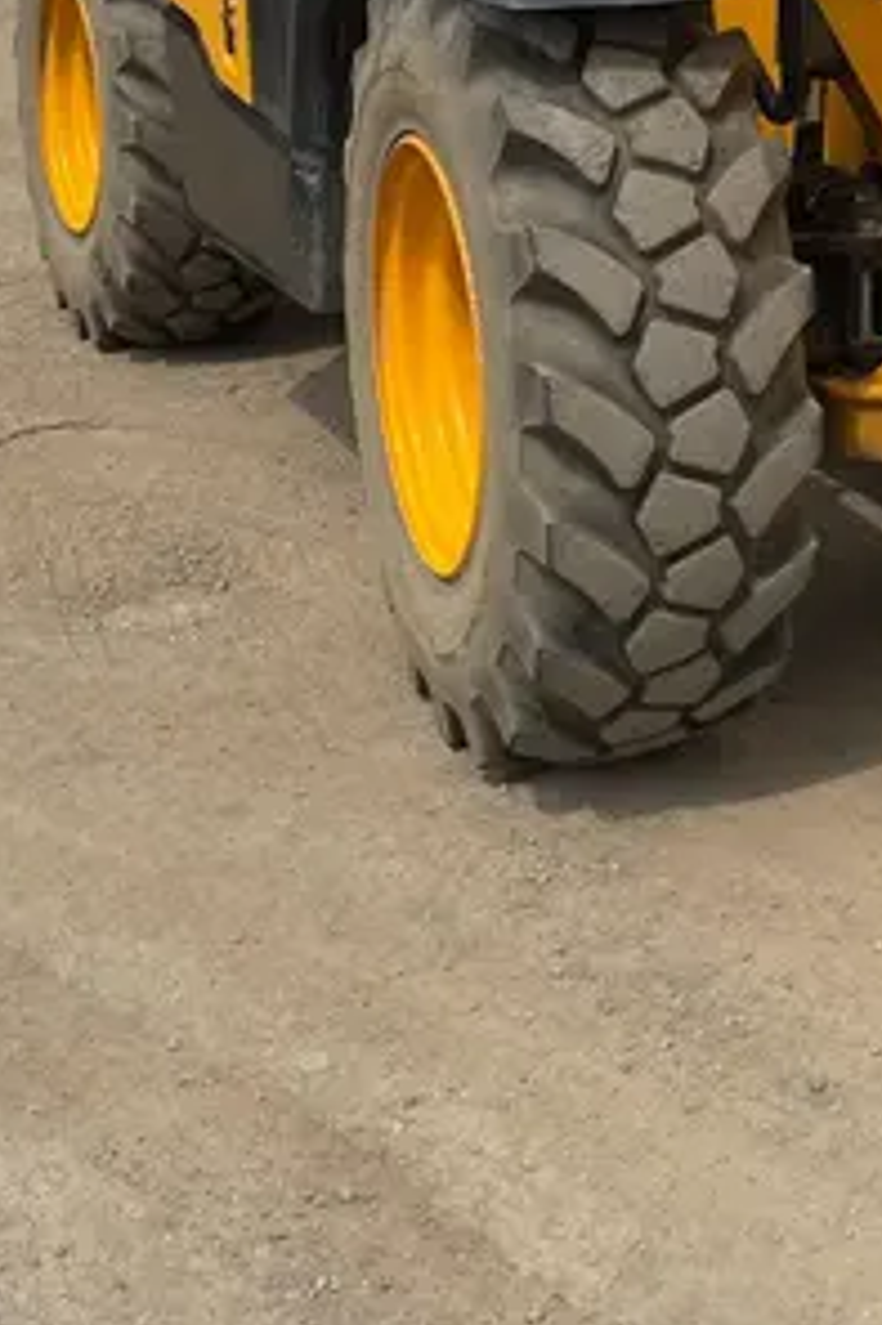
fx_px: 2465
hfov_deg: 19.4
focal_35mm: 67
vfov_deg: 28.6
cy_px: 69
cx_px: 985
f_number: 1.6
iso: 50
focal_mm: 4.2
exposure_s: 1/5814
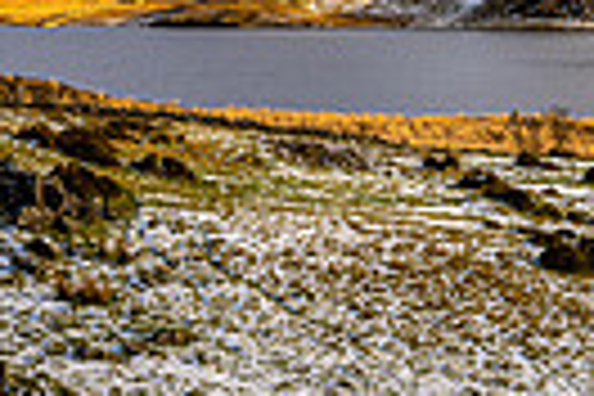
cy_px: -403
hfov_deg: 11.7
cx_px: 752
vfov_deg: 7.7
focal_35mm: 171
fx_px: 2821
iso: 64
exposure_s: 1/8
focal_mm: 39
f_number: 16
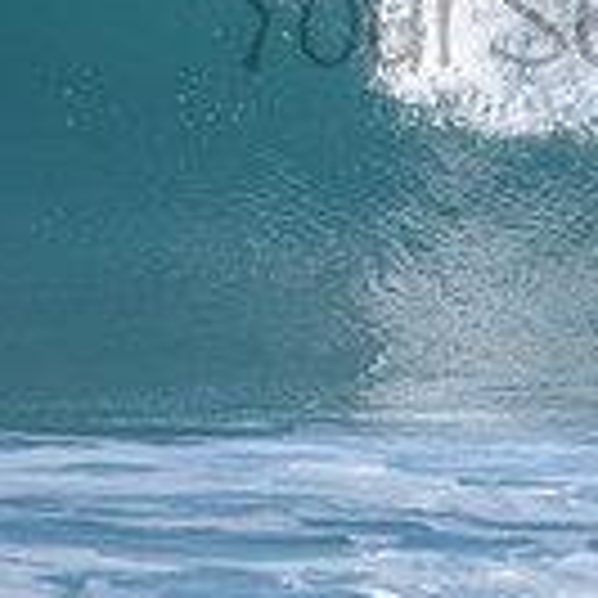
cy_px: -38
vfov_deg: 0.9
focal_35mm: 1853
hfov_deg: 0.9
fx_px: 36216
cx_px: 688
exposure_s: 1/2000
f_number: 5.6
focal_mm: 500
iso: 250
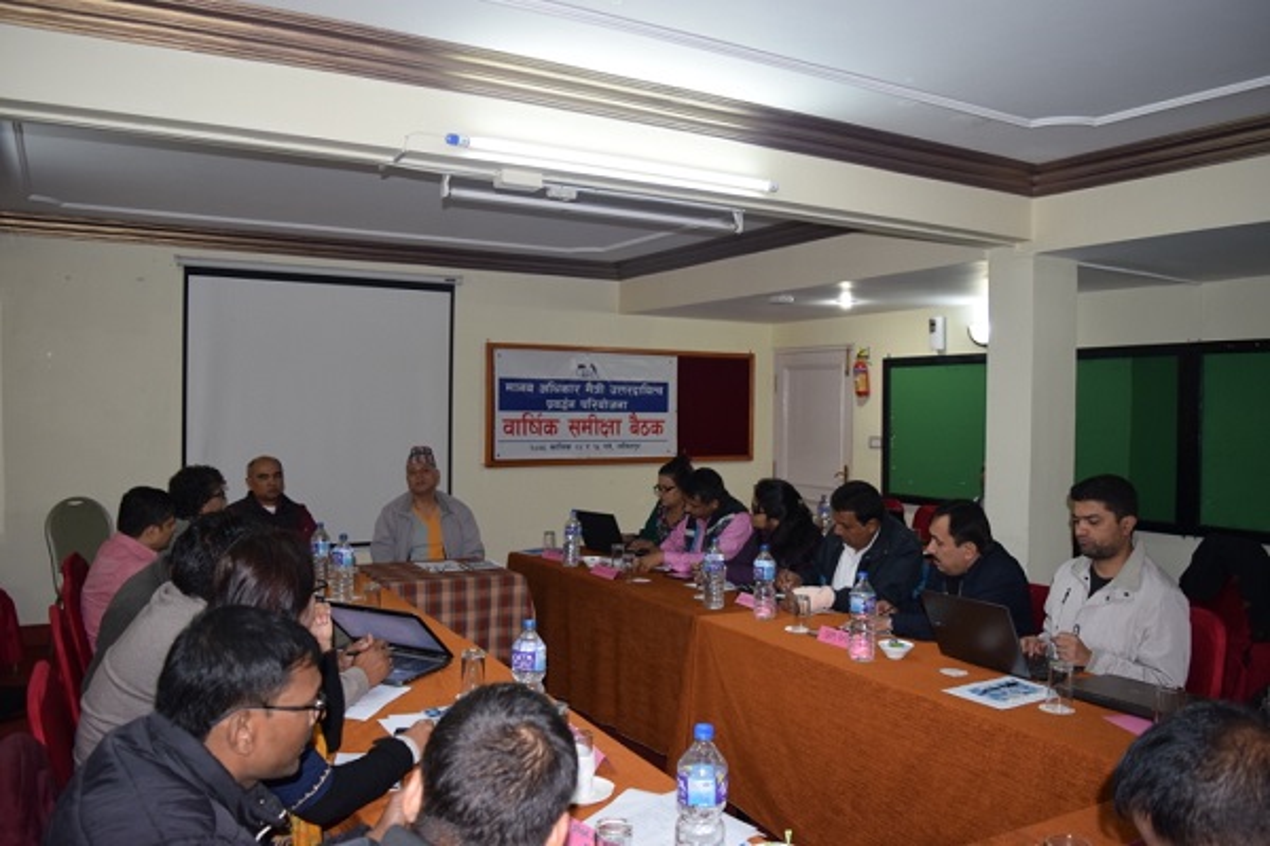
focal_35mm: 27
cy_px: 423
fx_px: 952
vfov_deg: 47.9
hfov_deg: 67.4
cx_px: 635
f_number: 4
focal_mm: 18
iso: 800
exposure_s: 1/60
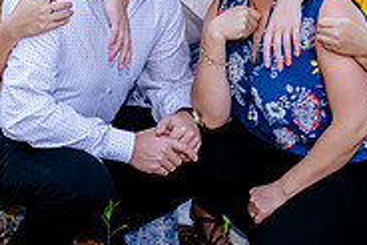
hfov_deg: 13.6
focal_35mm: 151
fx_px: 1541
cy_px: 41
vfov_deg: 9.1
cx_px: 189
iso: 2500
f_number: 2.8
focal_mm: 48
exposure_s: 1/100
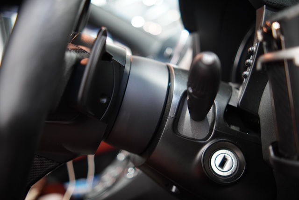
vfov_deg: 38.4
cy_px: 100
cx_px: 150
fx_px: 287
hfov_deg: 55.1
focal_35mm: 34
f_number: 1.4
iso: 500
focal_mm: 23
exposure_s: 1/40
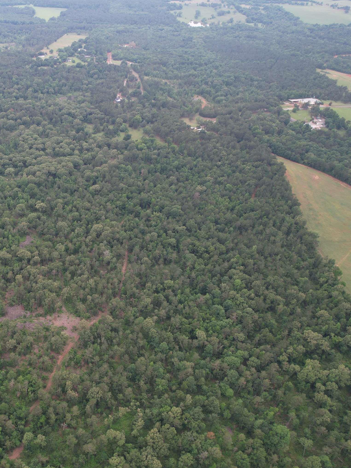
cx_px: 44
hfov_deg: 41.2
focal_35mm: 32
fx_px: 433
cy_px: 233
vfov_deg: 56.8
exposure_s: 1/350
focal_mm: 8.38
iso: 100
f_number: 2.8
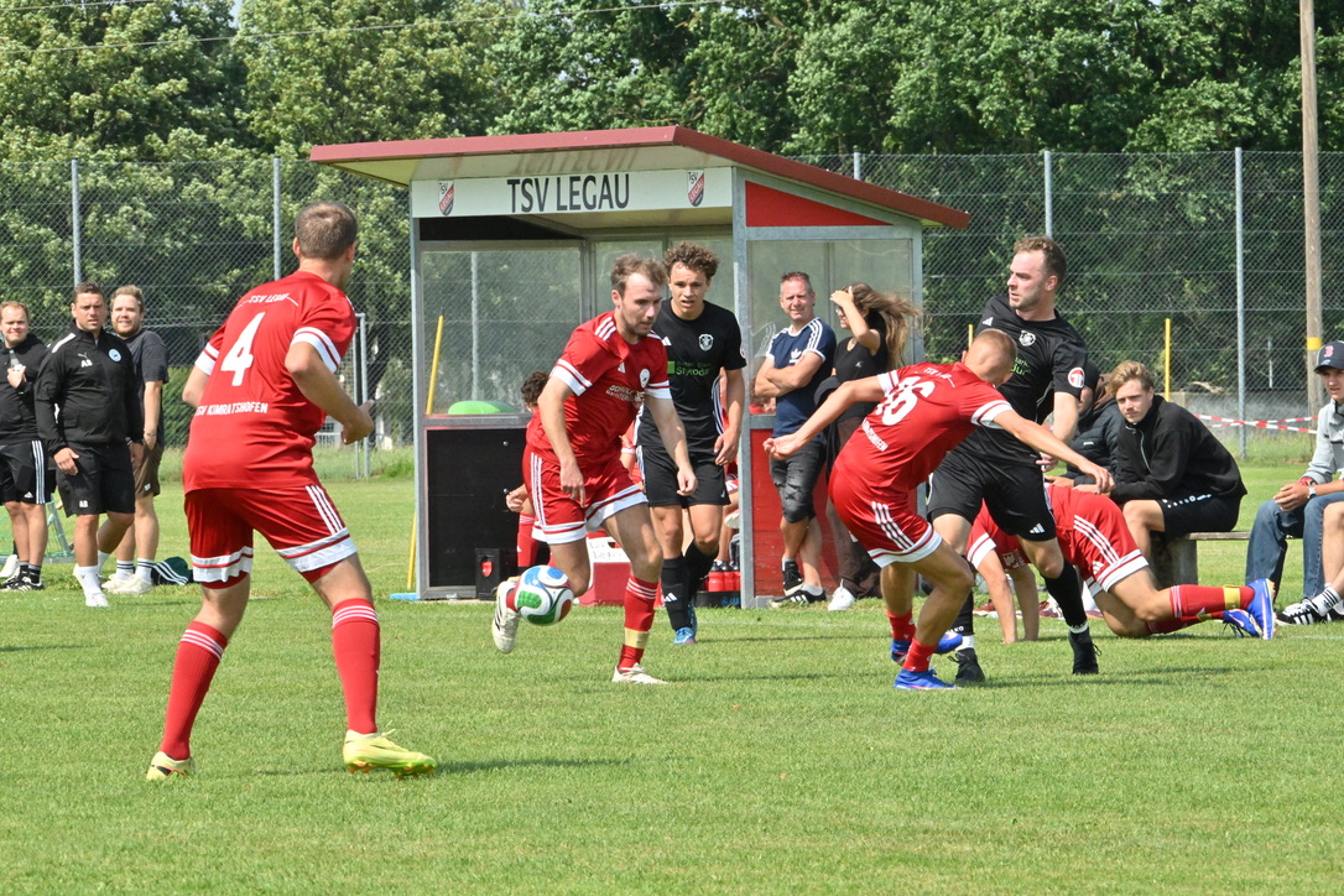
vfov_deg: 5.1
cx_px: 672
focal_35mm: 270
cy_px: 448
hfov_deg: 7.6
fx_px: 10079
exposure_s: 1/1250
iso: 3200
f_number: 25
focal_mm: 270
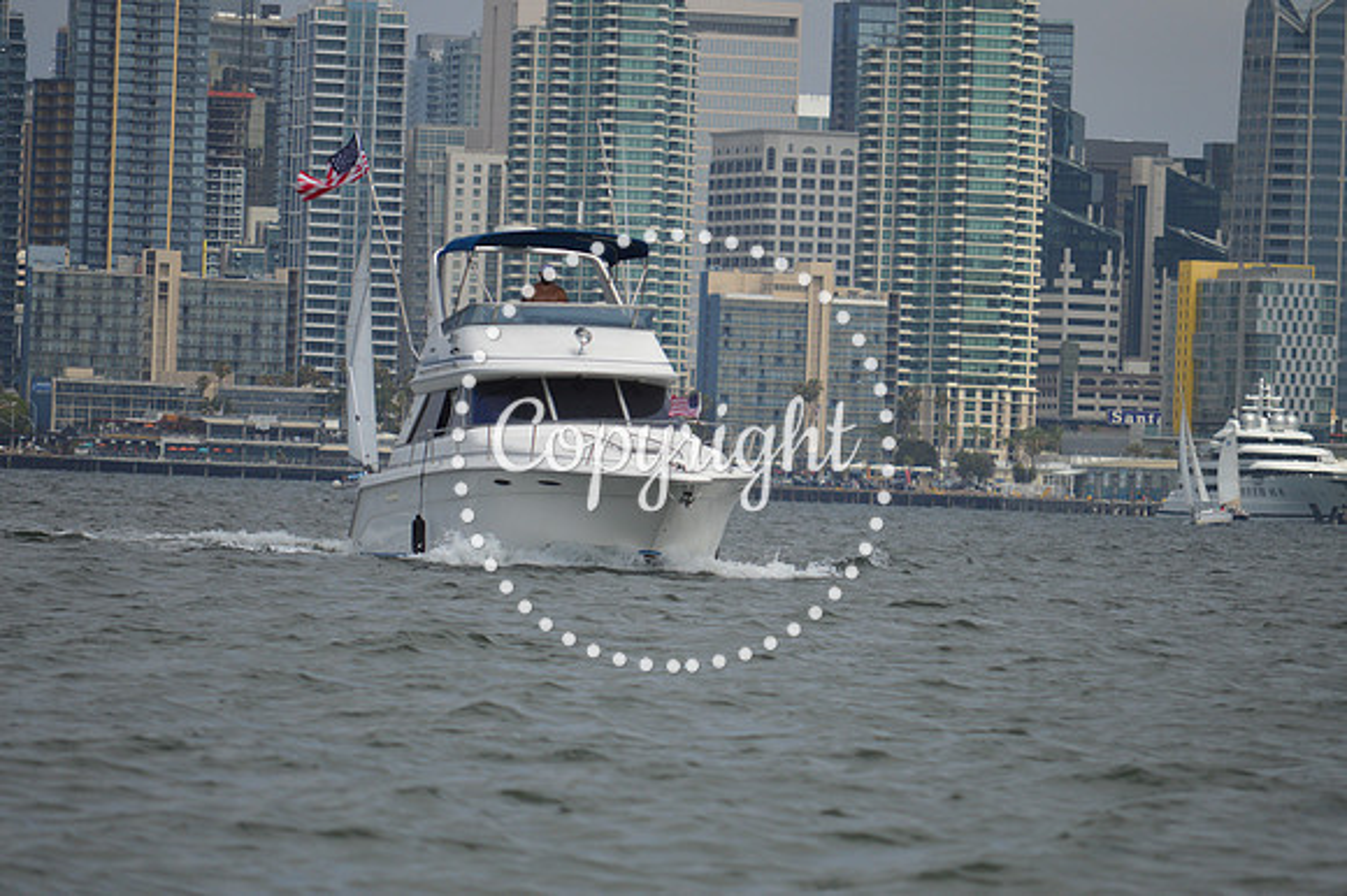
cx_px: 674
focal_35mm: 300
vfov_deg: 4.6
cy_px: 448
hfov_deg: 6.9
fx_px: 11218
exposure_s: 1/2000
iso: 280
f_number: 5.6
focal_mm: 200
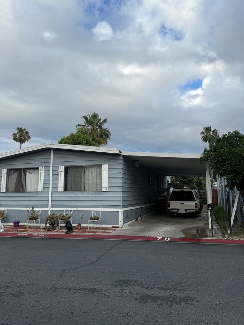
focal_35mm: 26
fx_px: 244
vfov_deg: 67.3
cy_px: 159
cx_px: 119
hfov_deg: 53.1
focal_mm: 6.76
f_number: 1.78
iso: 80
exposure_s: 1/2445
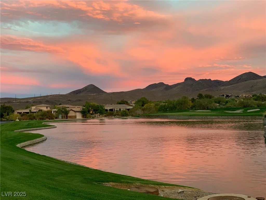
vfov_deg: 28.0
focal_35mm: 52
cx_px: 133
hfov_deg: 36.8
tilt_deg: +2.3
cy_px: 100
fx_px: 400
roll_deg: +1.0
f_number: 2.4
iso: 200
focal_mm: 6
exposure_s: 1/60
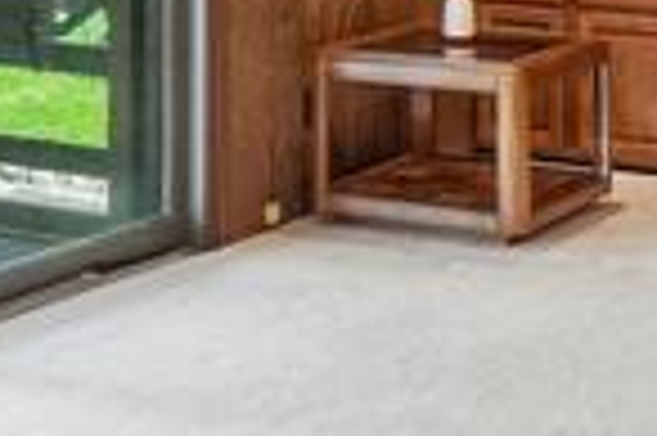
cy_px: -189
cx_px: 333
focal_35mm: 105
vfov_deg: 12.5
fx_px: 1914
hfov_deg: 19.5
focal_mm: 10
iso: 400
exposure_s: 1/8
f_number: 8
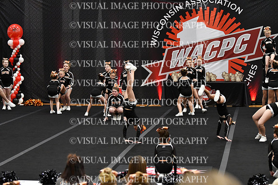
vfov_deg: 13.0
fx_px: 811
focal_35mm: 105
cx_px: 139
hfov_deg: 19.5
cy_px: 92
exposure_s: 1/800
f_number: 2.8
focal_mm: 70
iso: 4000
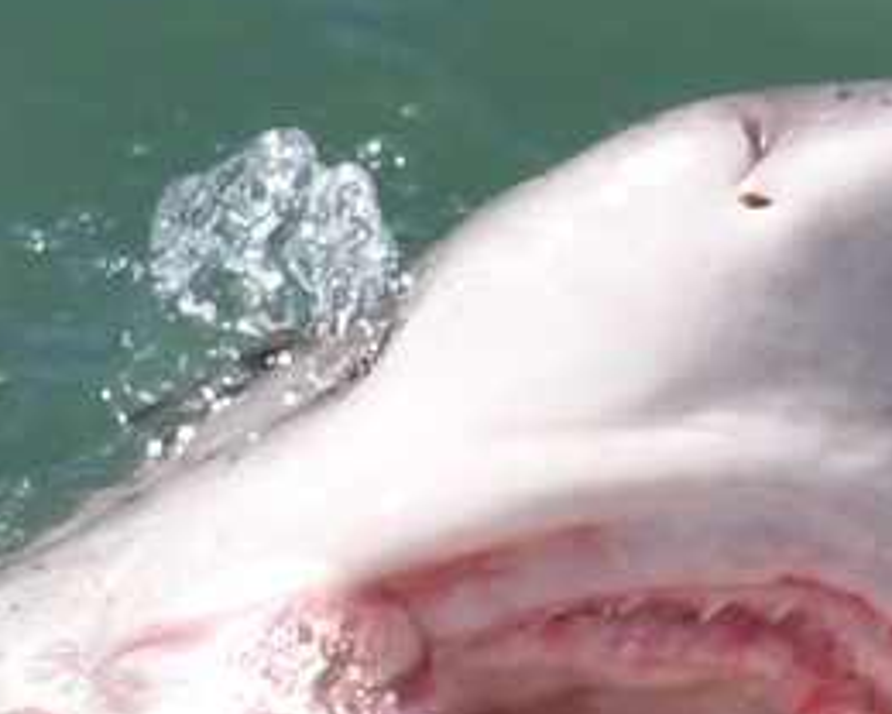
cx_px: 587
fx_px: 5993
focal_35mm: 227
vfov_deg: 6.8
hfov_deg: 8.5
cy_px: 323
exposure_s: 1/2000
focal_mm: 70
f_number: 7.1
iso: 500
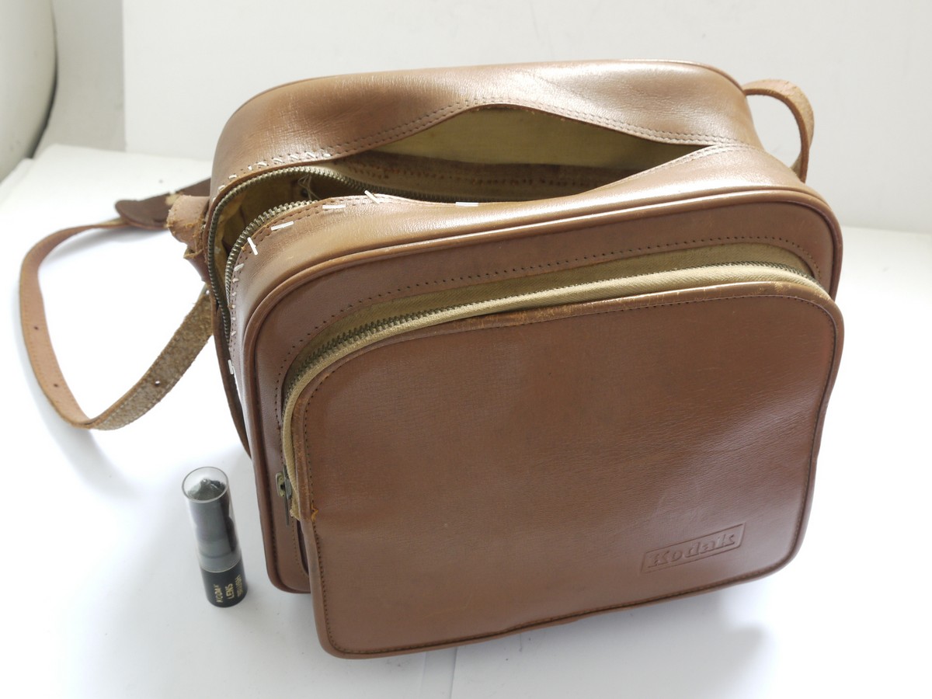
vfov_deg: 32.9
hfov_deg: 42.9
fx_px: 1185
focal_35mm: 44
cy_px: 350
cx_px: 466
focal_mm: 22
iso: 400
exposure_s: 1/6
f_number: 10
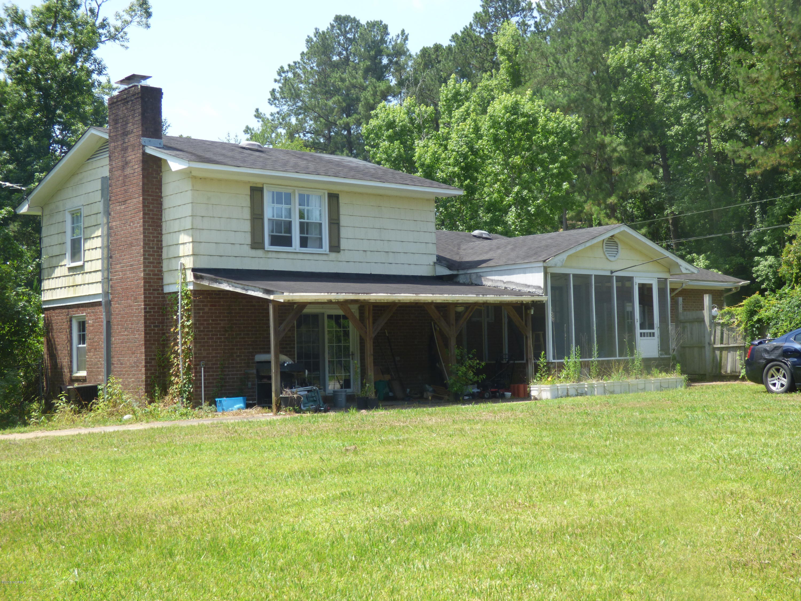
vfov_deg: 30.3
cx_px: 400
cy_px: 300
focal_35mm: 48
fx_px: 1111
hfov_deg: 39.7
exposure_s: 1/400
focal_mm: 8.68
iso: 100
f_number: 3.8
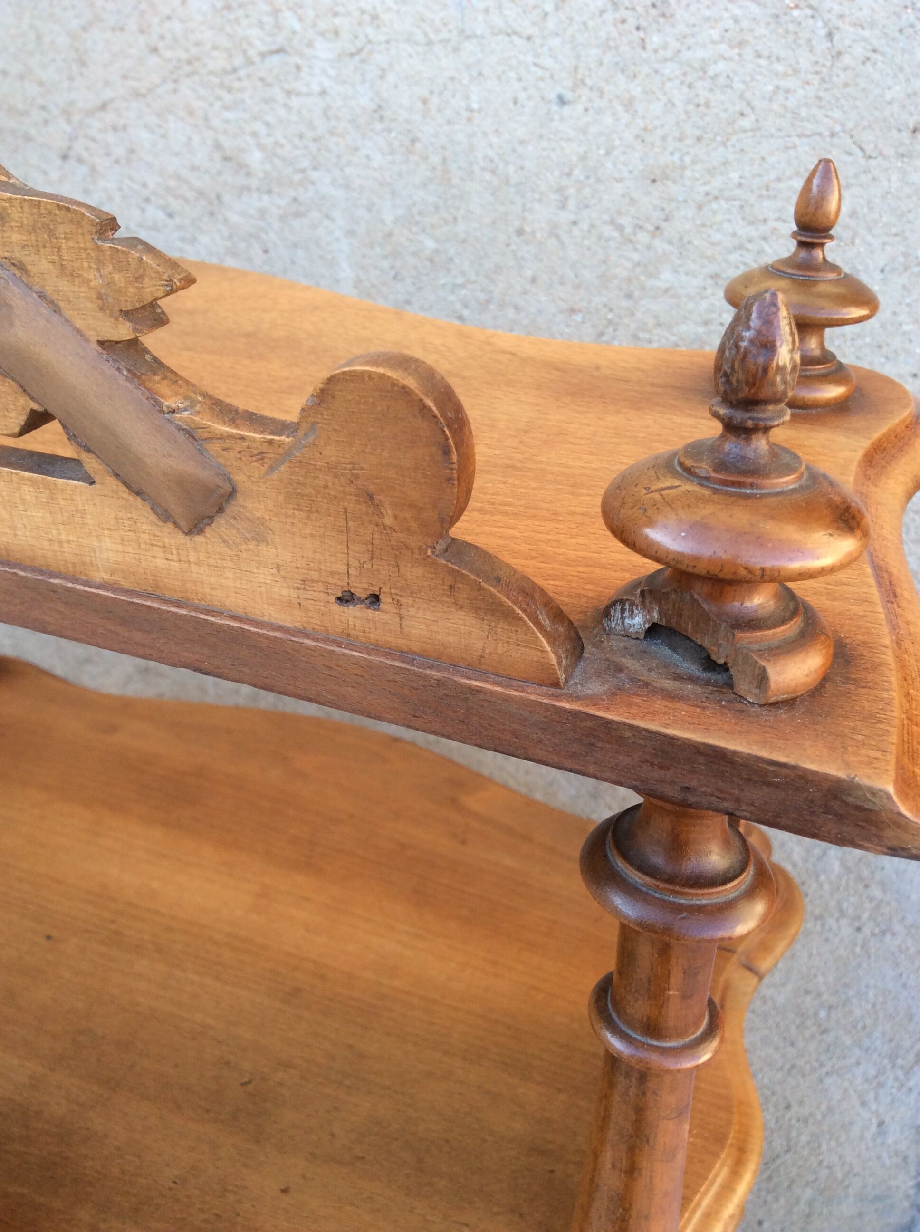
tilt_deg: -27.8
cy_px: 616
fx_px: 1137
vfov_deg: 56.9
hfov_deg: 44.1
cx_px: 460
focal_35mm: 32
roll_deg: -1.8
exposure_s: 1/100
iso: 40
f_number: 2.4
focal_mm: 3.3
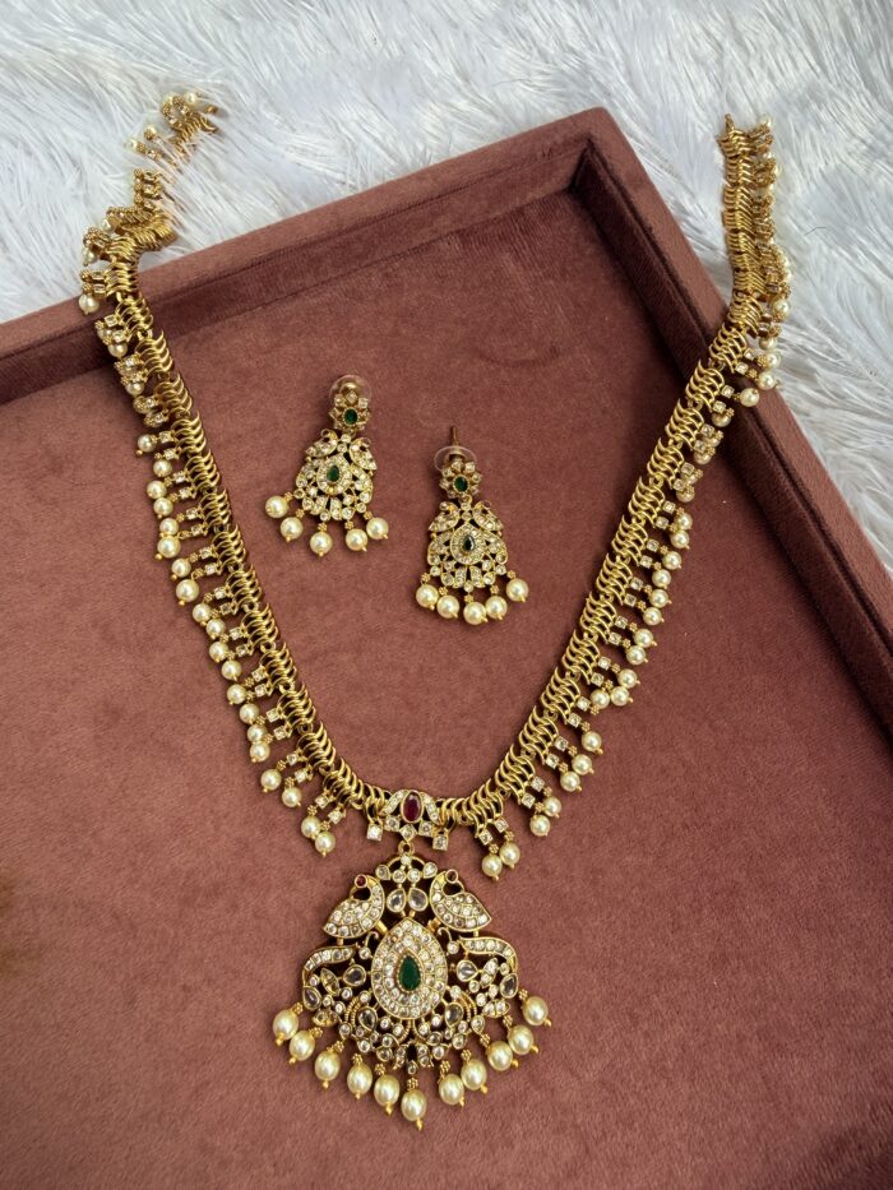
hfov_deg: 56.8
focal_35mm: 24
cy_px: 595
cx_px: 446
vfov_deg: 71.6
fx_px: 825
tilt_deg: -75.2
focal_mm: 2.22
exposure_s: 1/121
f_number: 2.2
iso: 125
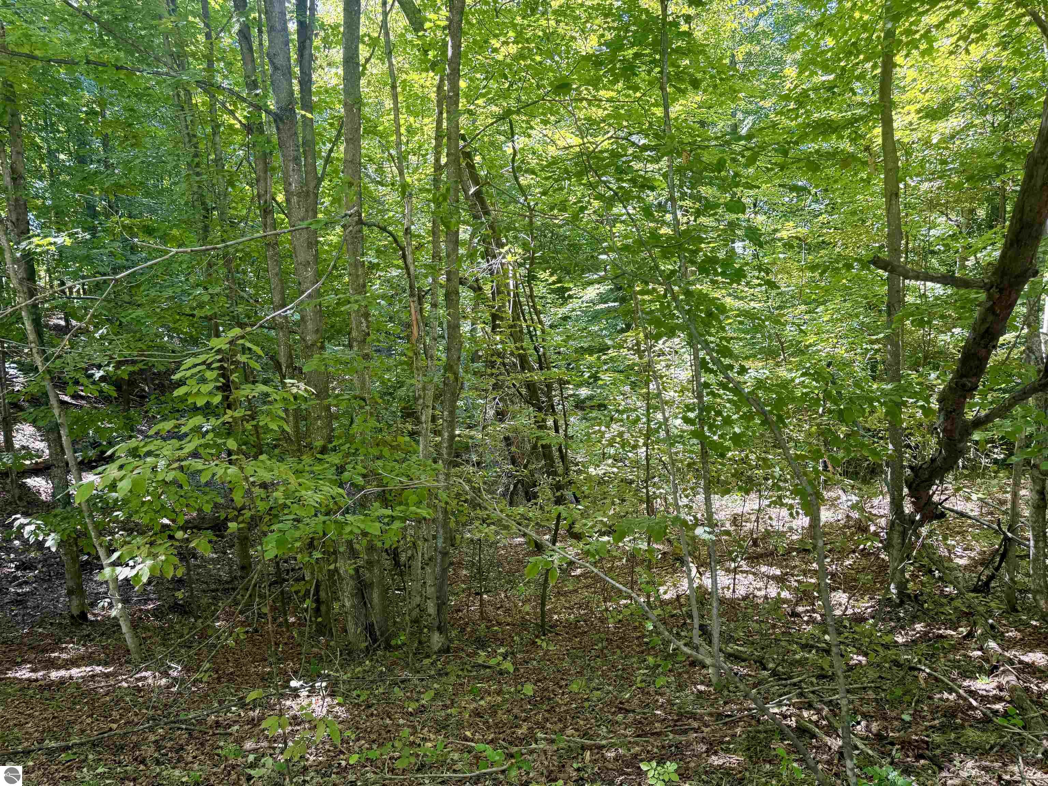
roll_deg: -3.8
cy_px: 393
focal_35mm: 24
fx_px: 727
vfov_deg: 56.8
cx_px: 524
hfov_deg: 71.6
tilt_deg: -7.6
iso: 80
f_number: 1.78
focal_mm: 6.76
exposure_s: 1/121
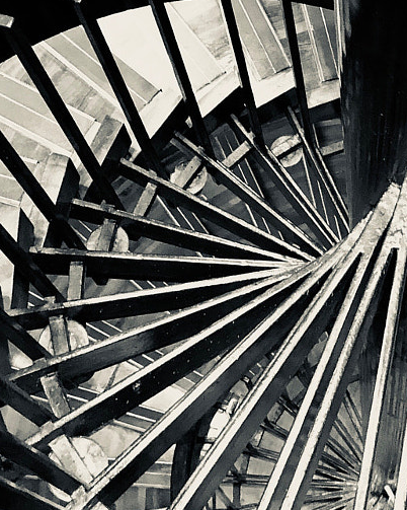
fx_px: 1311
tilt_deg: -61.3
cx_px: 403
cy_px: -7
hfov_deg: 17.3
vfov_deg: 21.2
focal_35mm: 87
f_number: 1.8
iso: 100
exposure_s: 1/5
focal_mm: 4
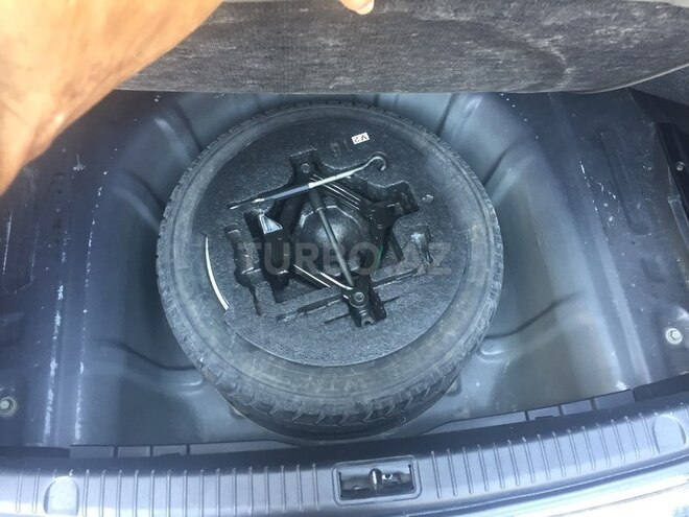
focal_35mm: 29
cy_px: 258
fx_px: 577
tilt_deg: -65.4
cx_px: 344
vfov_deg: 48.2
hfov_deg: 61.7
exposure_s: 1/33
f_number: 2.2
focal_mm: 4.15
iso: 80
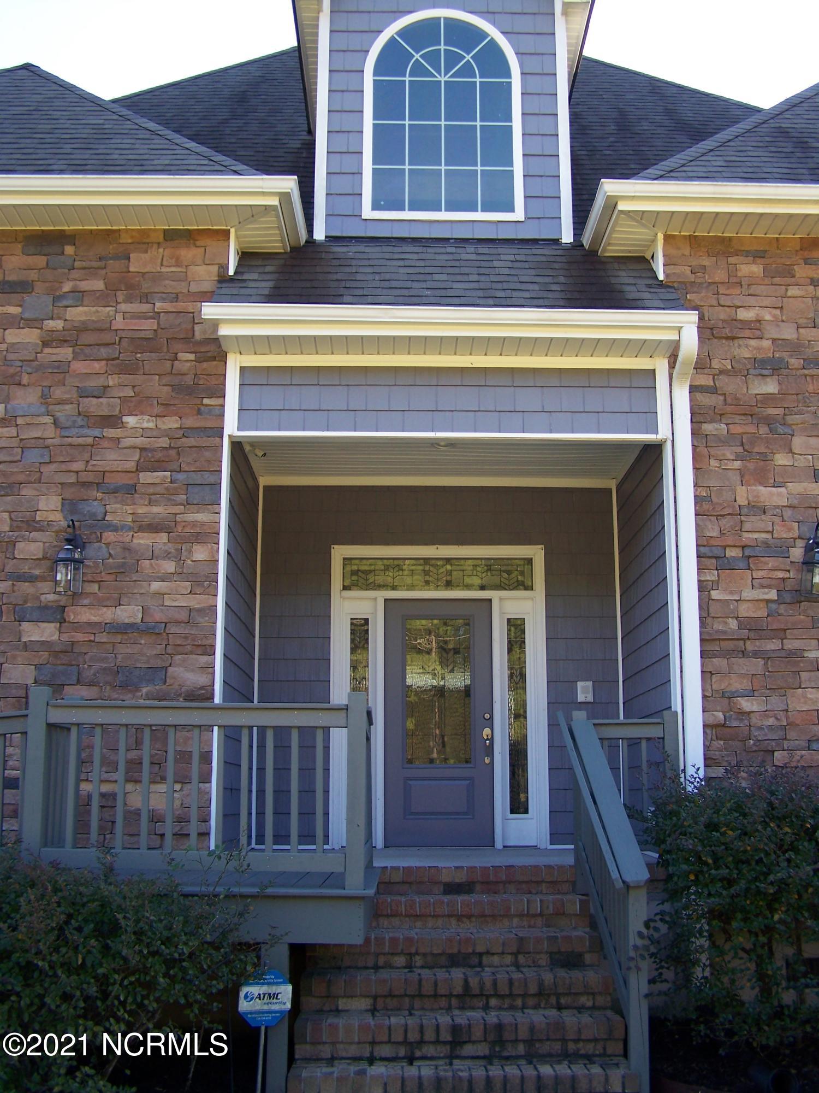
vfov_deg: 49.0
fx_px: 1199
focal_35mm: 38
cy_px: 546
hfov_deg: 37.7
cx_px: 410
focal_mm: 6.3
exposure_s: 1/125
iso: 64
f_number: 2.8
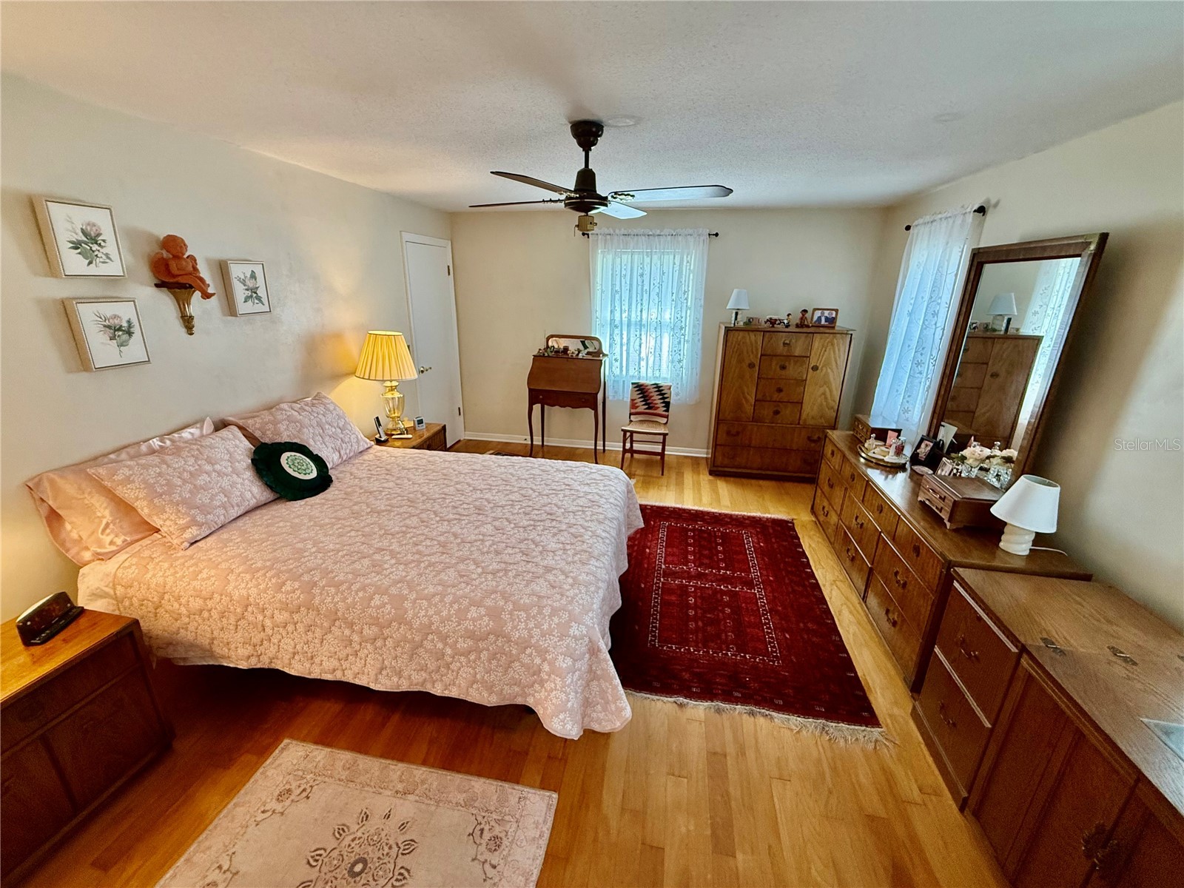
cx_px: 592
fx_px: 479
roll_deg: -1.3
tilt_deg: -17.4
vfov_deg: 85.7
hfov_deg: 102.1
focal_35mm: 14
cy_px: 444
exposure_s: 1/120
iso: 320
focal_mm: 2.22
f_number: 2.2
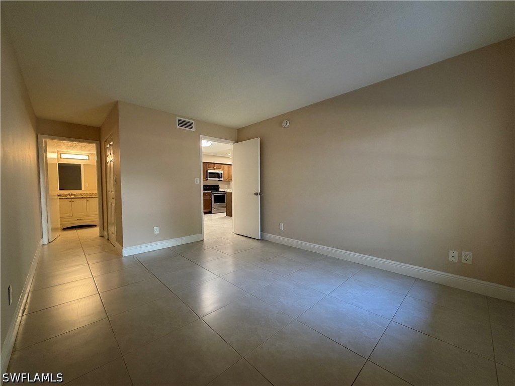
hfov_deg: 102.1
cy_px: 193
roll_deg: +1.0
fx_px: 208
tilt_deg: -1.9
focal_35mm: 14
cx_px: 258
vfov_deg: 85.7
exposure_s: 1/60
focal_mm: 2.22
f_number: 2.2
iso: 320
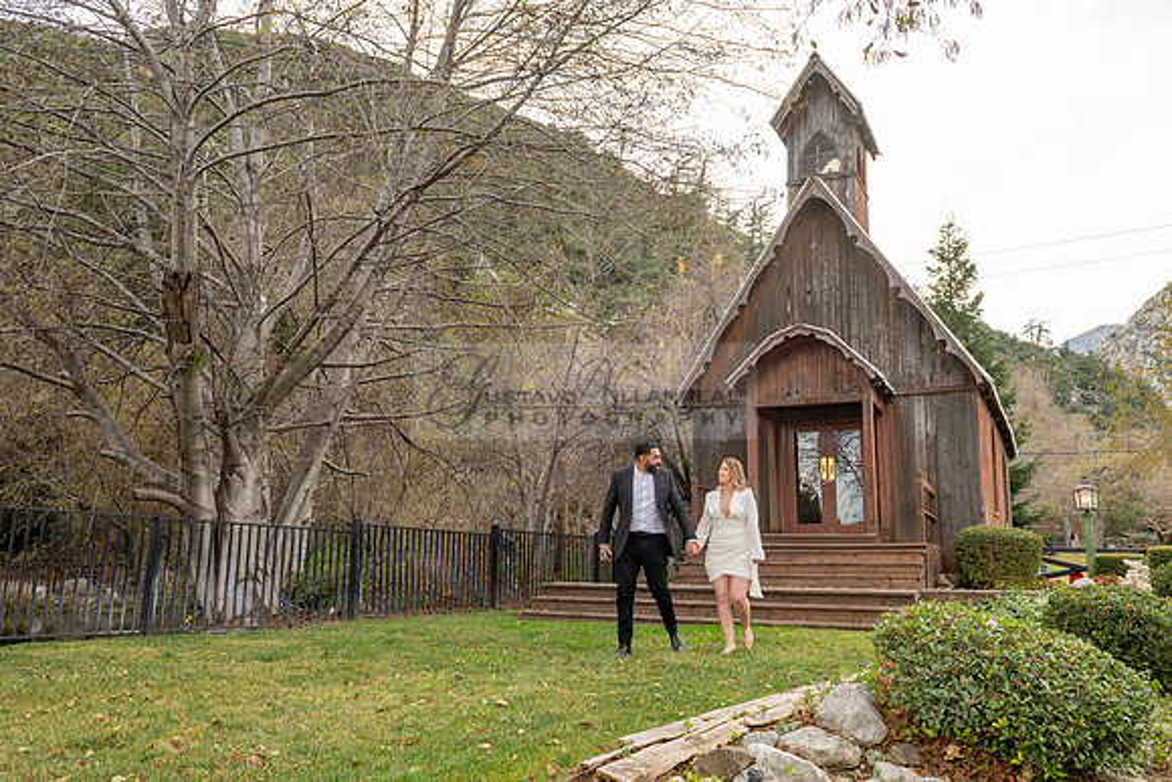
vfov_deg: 48.3
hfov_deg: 67.6
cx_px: 644
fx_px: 872
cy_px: 418
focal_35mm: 27
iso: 200
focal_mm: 24
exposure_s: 1/125
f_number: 5.6
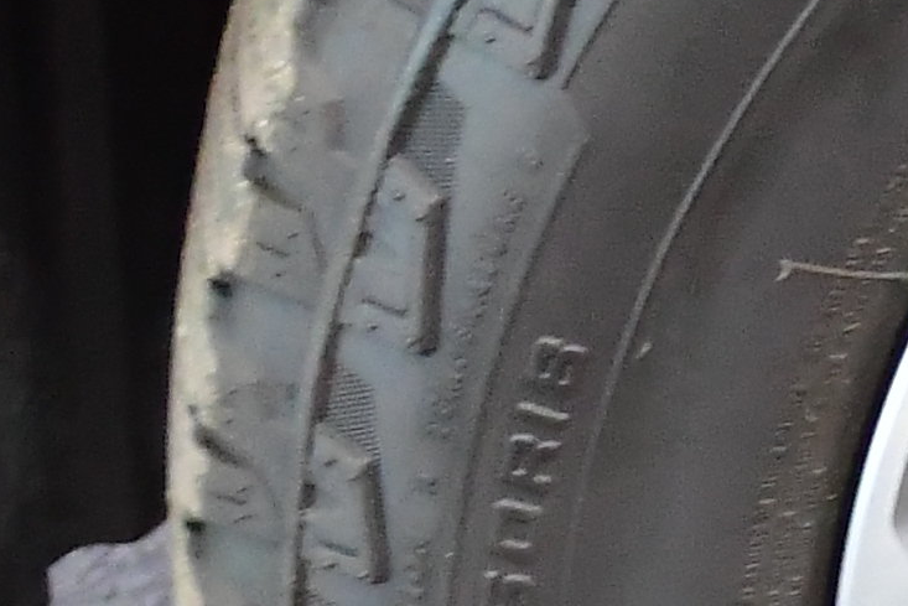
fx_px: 8047
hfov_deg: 6.2
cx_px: 2189
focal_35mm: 319
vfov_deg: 4.3
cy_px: 477
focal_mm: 28
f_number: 4.5
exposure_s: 1/40
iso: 2500
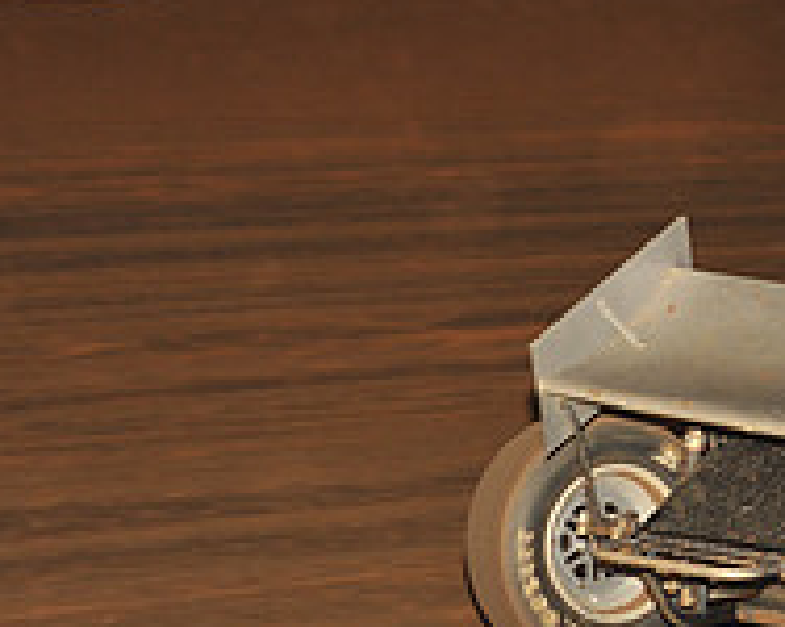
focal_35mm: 203
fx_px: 4711
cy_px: 192
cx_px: 1069
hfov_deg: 9.3
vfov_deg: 7.6
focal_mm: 70
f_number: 7.1
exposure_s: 1/320
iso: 800
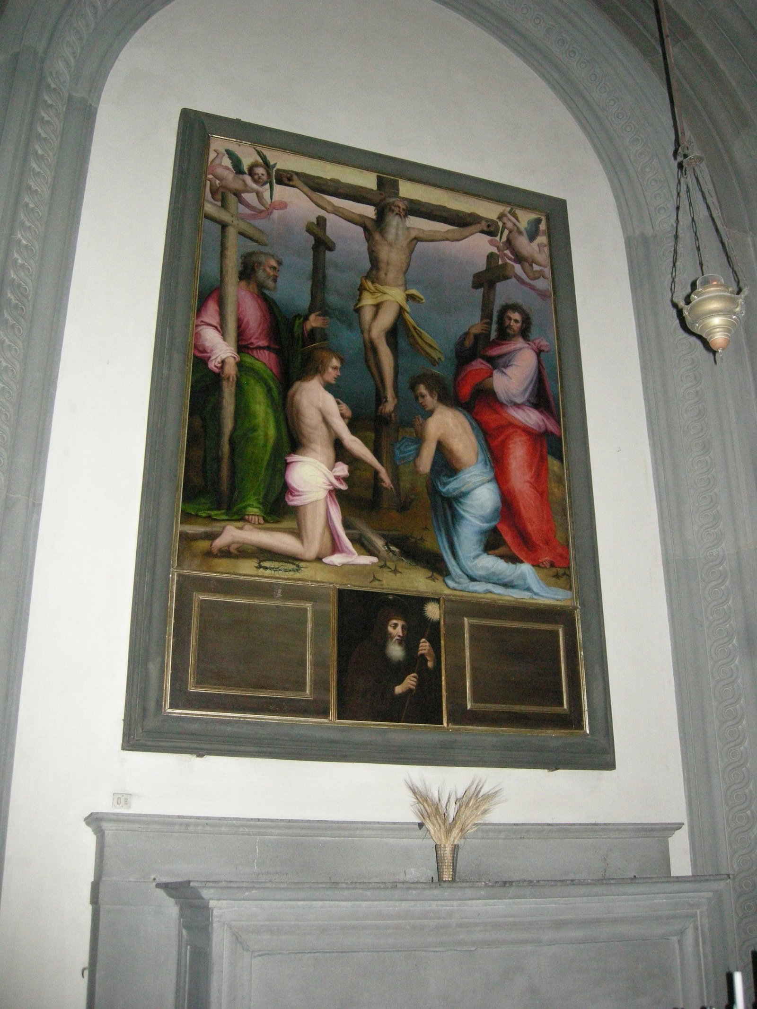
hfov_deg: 39.7
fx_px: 1050
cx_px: 378
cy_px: 504
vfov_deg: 51.4
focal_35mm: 36
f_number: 2.7
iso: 499
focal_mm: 7.5
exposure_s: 1/60
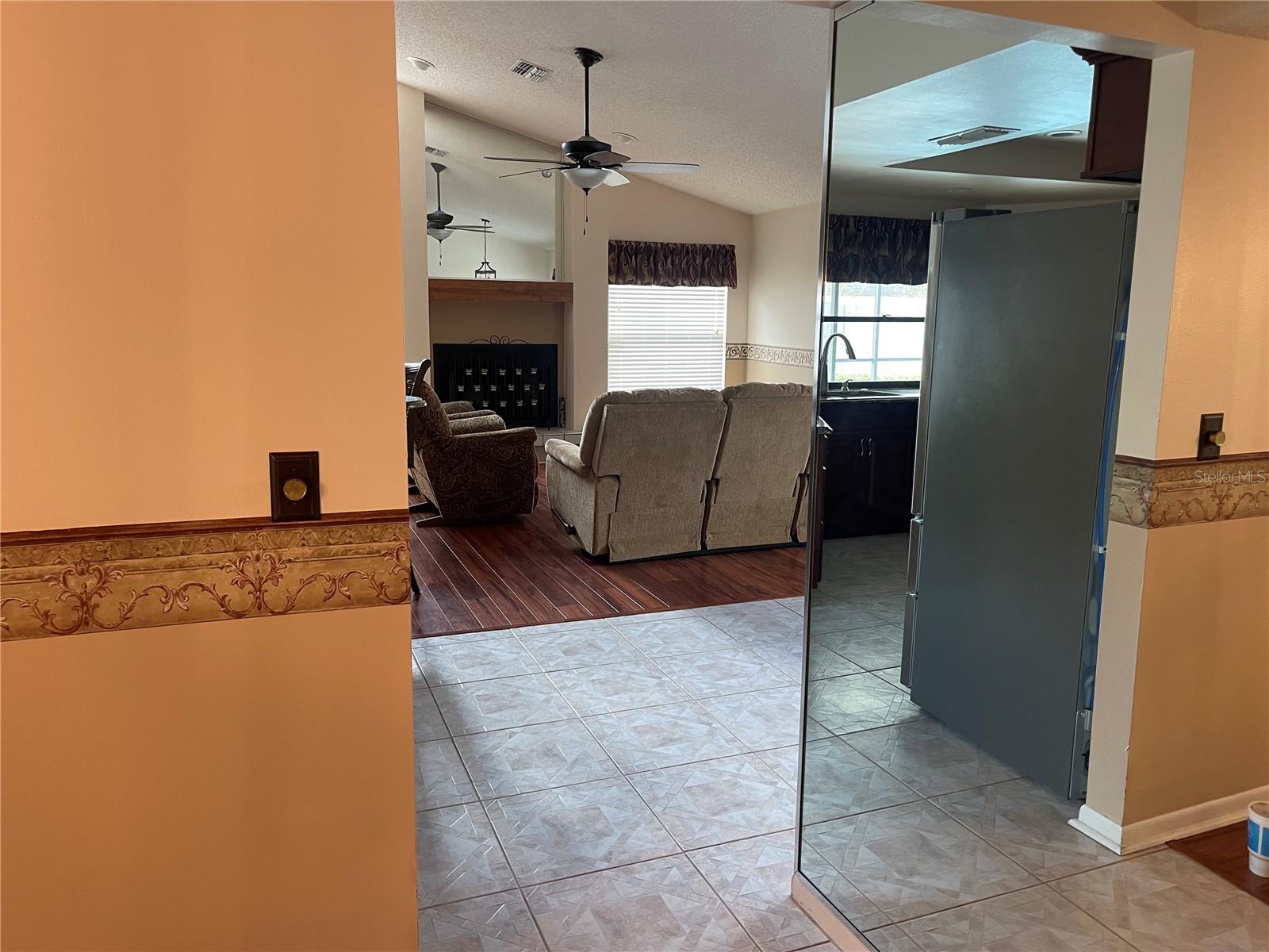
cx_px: 634
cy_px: 476
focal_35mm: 25
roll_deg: -0.2
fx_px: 916
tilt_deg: -8.3
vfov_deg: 54.9
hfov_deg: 69.4
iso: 200
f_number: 1.6
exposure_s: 1/60
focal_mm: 5.1
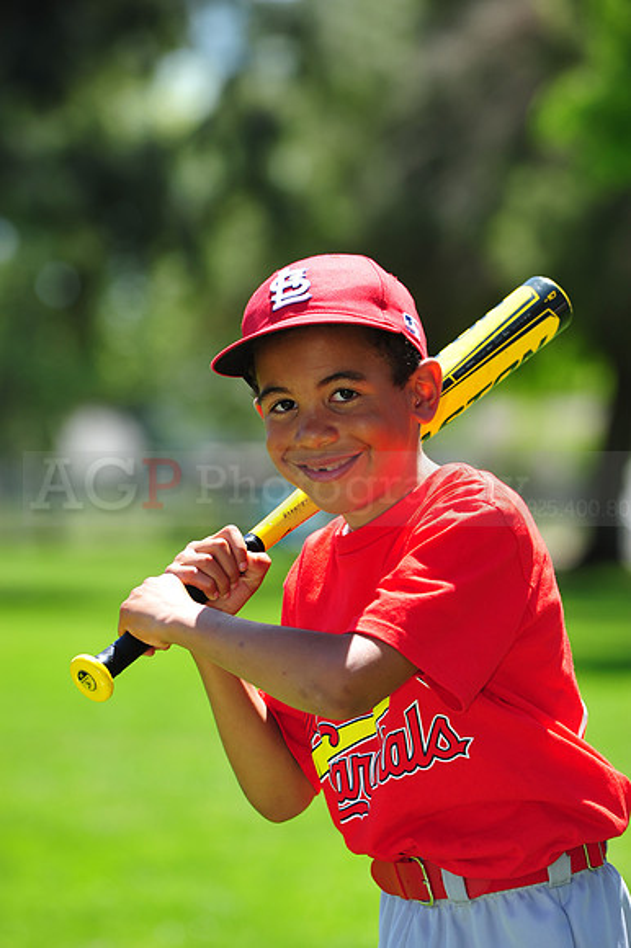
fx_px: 5264
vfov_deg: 10.3
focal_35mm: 200
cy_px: 474
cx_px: 316
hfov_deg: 6.9
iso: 200
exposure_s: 1/400
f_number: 5.6
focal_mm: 200
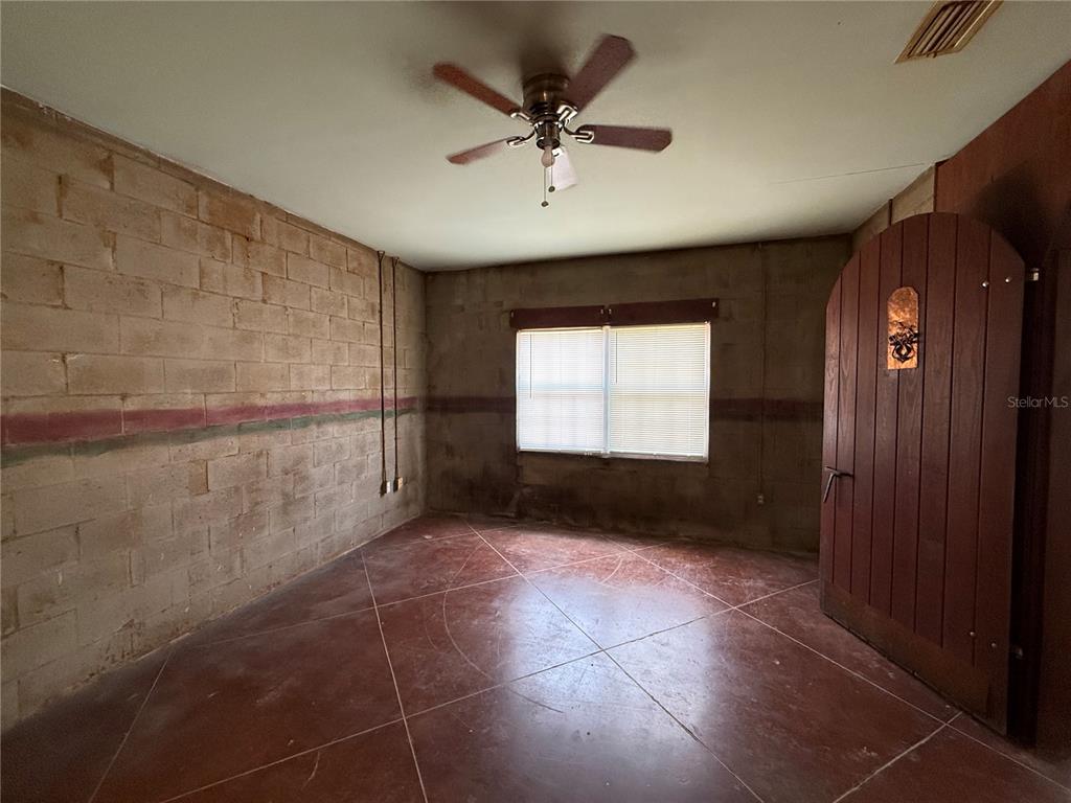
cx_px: 536
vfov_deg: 85.7
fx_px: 433
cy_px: 402
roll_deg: -0.1
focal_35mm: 14
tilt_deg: -1.8
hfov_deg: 102.1
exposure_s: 1/120
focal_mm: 2.22
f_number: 2.2
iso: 320
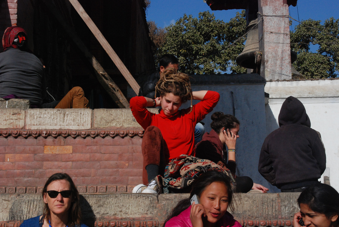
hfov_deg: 29.4
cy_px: 115
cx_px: 167
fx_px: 646
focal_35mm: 69
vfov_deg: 19.9
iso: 1000
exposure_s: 1/1000
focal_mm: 45
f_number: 16
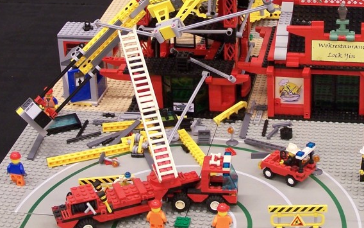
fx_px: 1061
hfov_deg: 19.4
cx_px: 229
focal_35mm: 107
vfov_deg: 12.2
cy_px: 44
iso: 80
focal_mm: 9.3
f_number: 3.1
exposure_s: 1/3
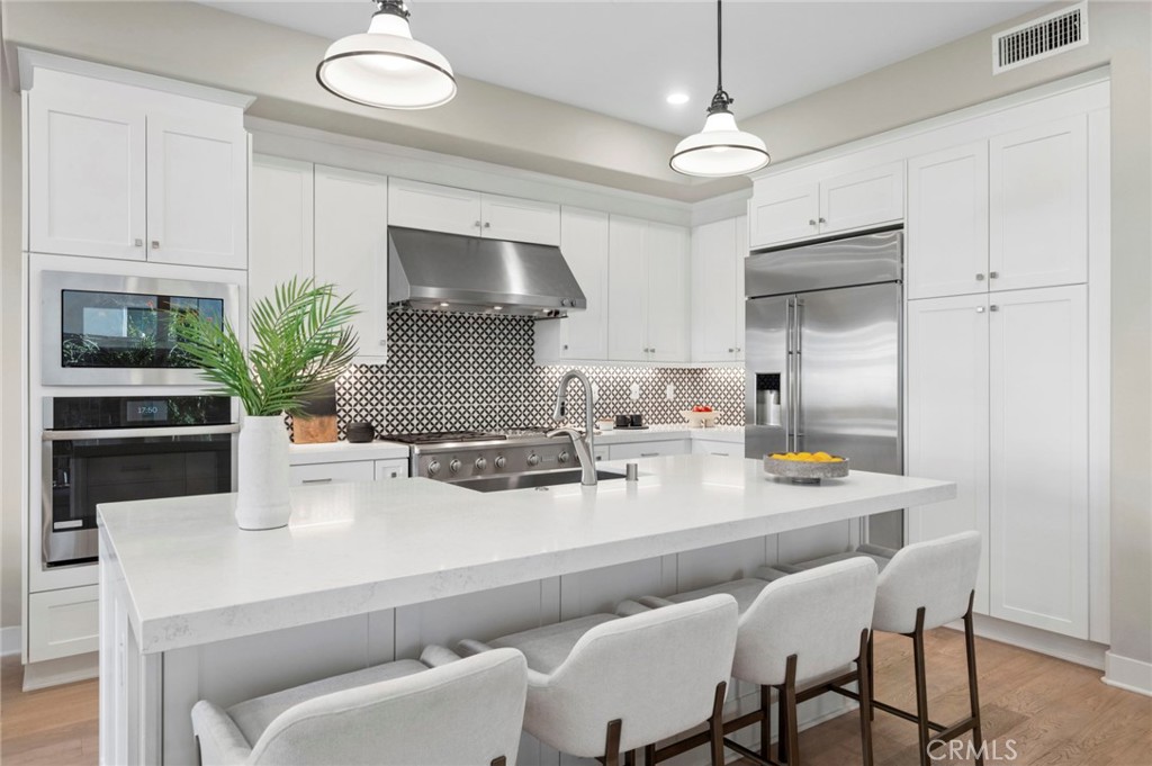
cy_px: 383
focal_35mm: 23
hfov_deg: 76.1
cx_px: 576
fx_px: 735
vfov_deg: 55.0
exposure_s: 1/6
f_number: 9
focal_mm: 23
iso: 200
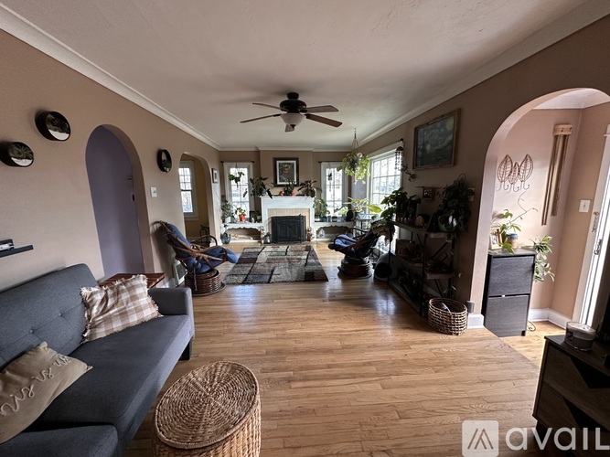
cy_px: 228
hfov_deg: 102.1
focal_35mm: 14
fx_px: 247
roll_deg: +1.4
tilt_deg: -9.9
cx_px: 305
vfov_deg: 85.7
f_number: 2.2
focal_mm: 2.22
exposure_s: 1/77
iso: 320
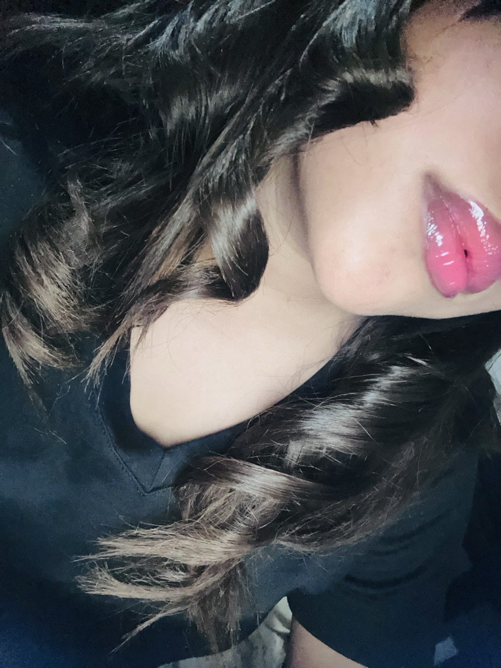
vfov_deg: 73.9
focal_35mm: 23
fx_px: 444
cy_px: 334
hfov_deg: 58.9
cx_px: 250
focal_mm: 2.69
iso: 640
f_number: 1.9
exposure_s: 1/22
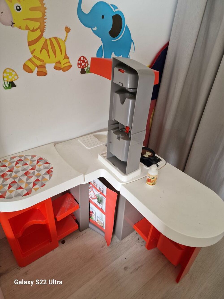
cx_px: 112
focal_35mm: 23
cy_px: 150
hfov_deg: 58.9
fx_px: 198
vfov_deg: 73.9
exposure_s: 1/120
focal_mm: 6.4
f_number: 1.8
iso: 250
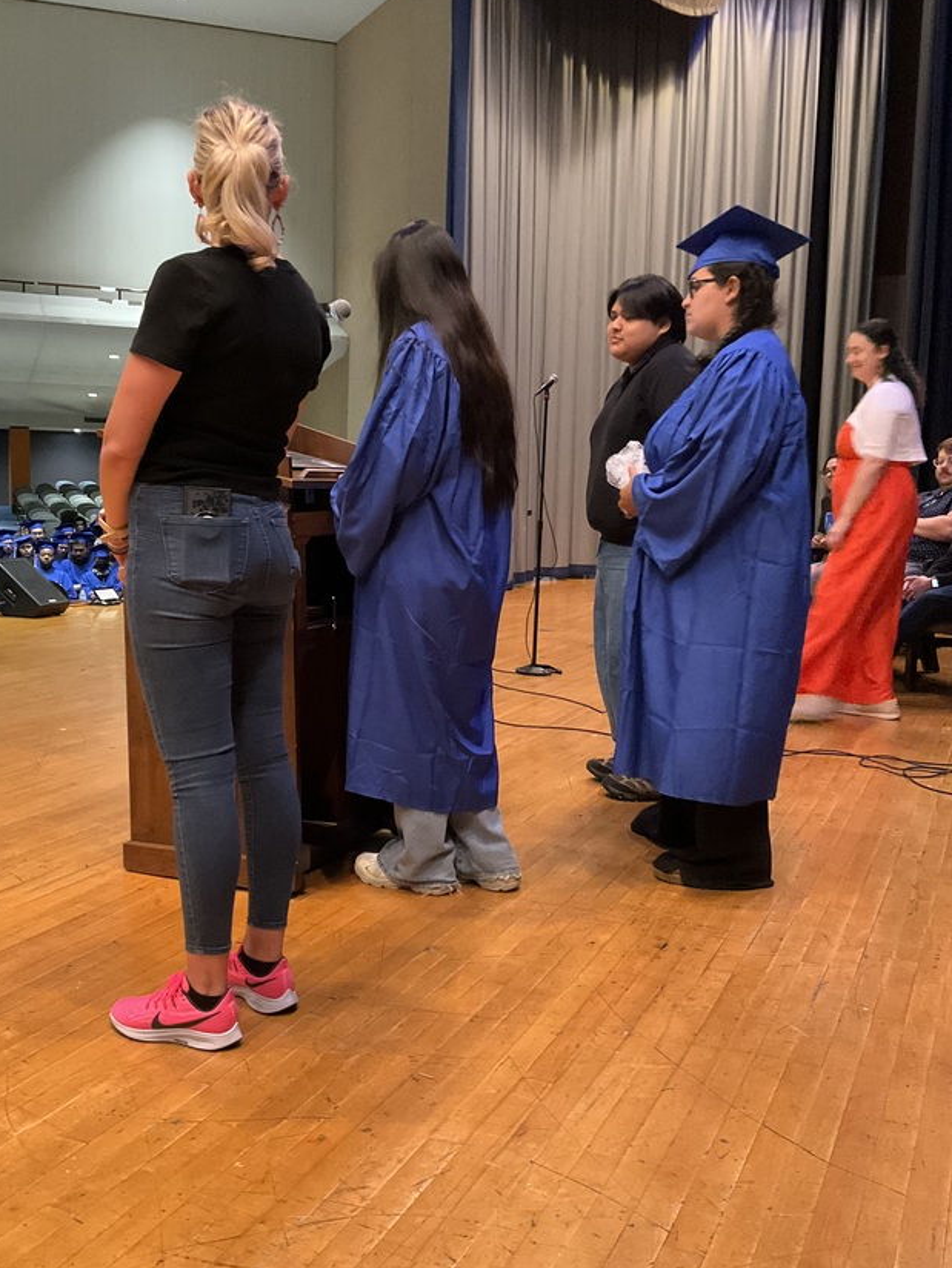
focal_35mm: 36
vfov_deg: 51.3
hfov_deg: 39.6
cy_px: 618
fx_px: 1320
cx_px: 435
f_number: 1.8
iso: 500
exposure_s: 1/30
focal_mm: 3
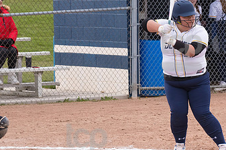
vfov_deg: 5.1
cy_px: 54
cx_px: 182
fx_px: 1693
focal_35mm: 270
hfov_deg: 7.6
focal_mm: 105
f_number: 5.6
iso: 640
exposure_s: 1/1600
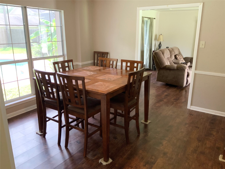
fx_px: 188
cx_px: 112
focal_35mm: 29
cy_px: 84
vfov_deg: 48.2
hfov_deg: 61.7
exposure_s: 1/60
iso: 200
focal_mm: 3
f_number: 1.8
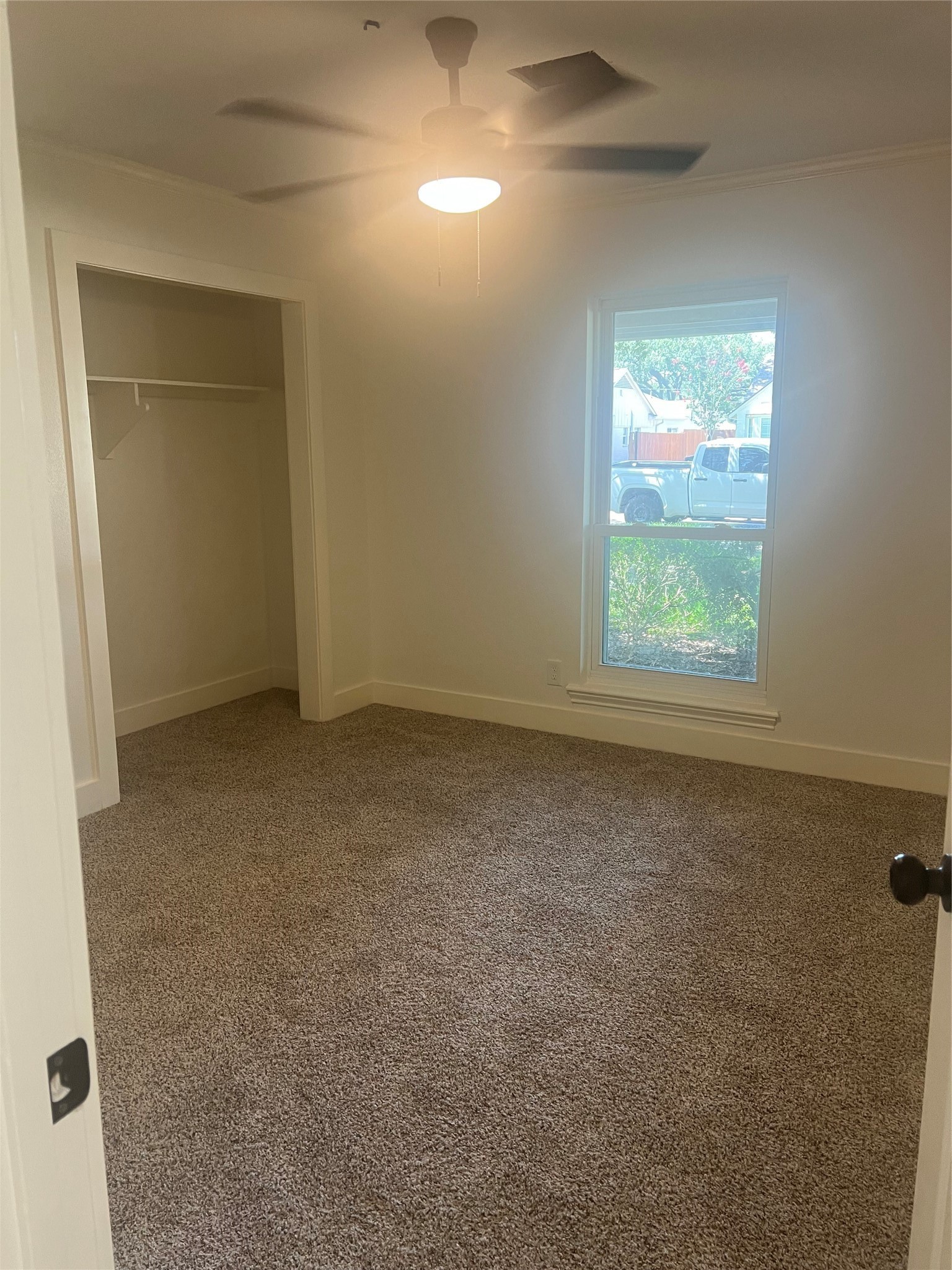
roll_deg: +0.8
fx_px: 953
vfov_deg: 67.3
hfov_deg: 53.1
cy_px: 635
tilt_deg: -10.5
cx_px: 476
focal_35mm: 26
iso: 100
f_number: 1.5
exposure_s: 1/60
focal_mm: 5.7
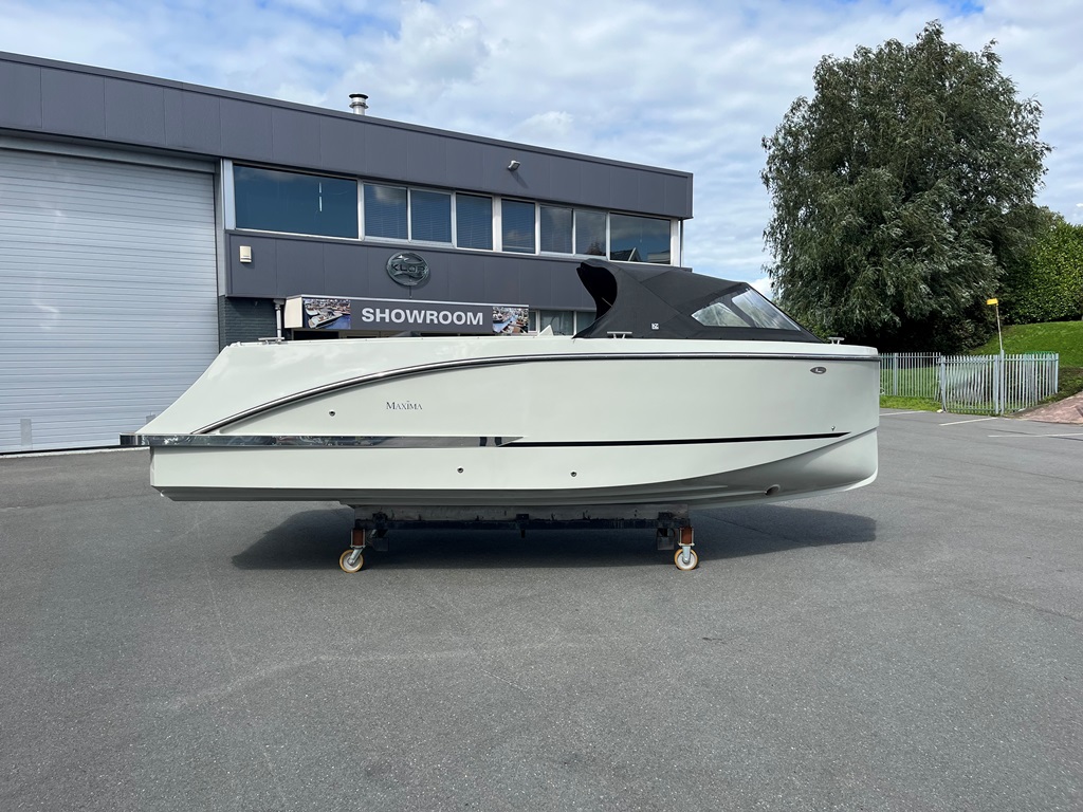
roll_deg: +0.8
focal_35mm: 26
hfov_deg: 67.3
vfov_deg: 53.1
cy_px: 406
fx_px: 813
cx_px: 542
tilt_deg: -4.5
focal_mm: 5.1
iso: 50
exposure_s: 1/3521
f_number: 1.6
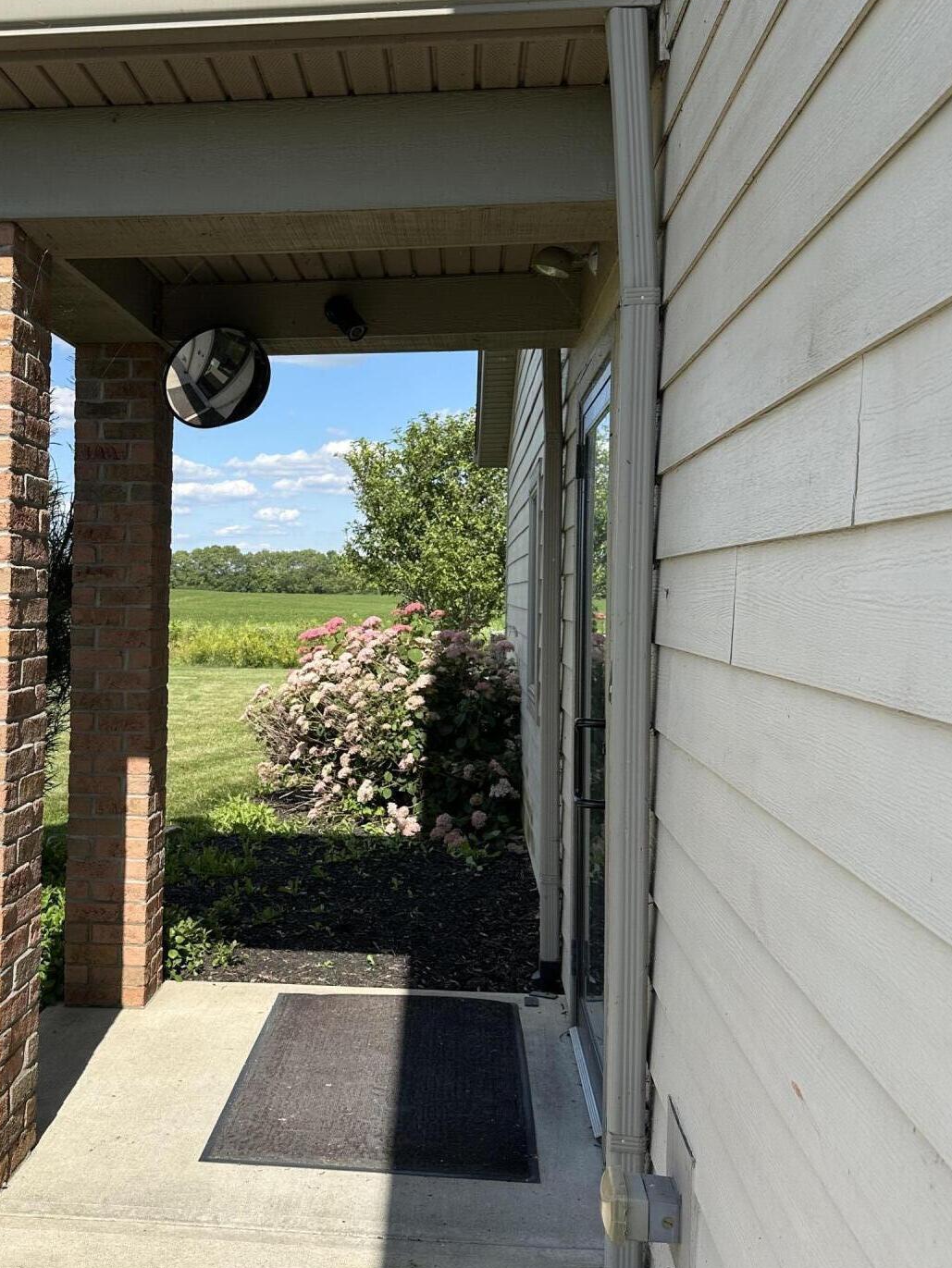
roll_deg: -1.8
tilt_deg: +1.1
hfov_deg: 39.9
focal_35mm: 35
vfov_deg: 52.5
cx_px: 276
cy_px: 577
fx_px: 1283
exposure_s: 1/3861
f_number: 1.78
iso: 80
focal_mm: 6.86
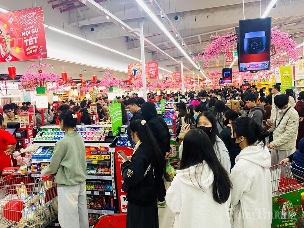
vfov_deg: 53.1
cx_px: 152
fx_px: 228
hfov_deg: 67.3
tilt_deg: -4.9
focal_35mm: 26
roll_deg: +3.1
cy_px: 114
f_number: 1.8
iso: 100
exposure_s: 1/100
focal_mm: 4.25
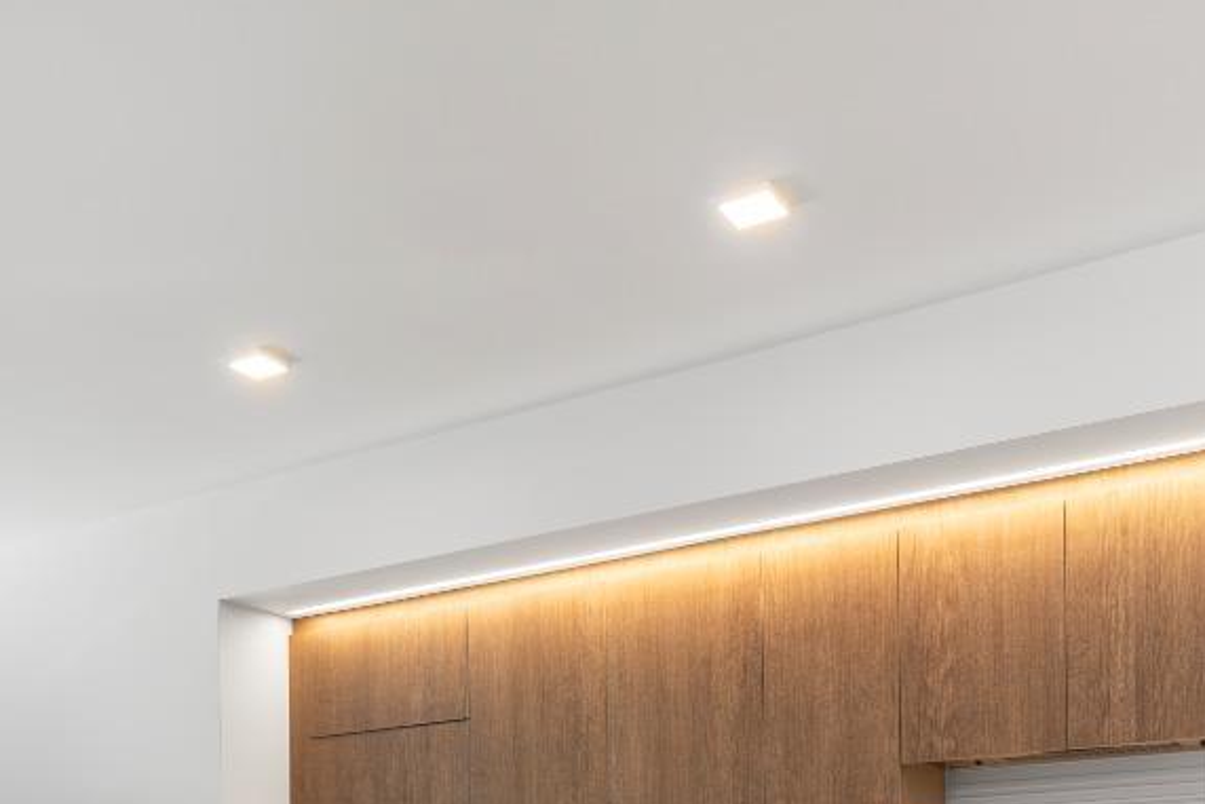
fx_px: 1406
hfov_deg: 46.2
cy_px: 963
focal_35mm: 42
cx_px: 500
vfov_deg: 28.0
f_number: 8
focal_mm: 16
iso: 200
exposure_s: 1/6
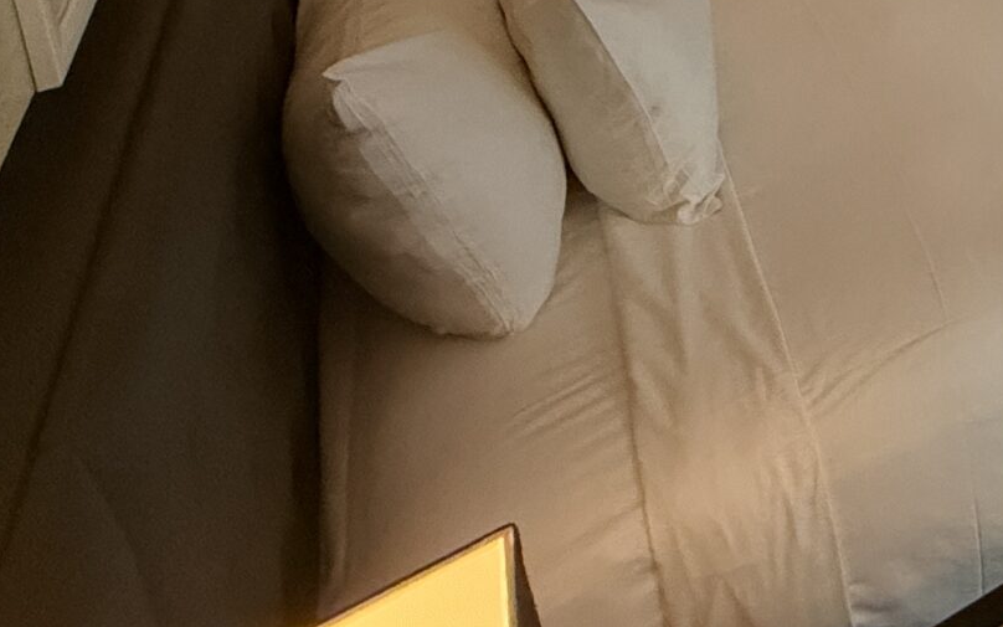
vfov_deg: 20.6
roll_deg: -0.1
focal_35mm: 47
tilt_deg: -11.9
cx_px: 1298
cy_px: -454
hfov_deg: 32.4
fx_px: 1285
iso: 500
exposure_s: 1/60
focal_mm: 2.22
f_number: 2.2
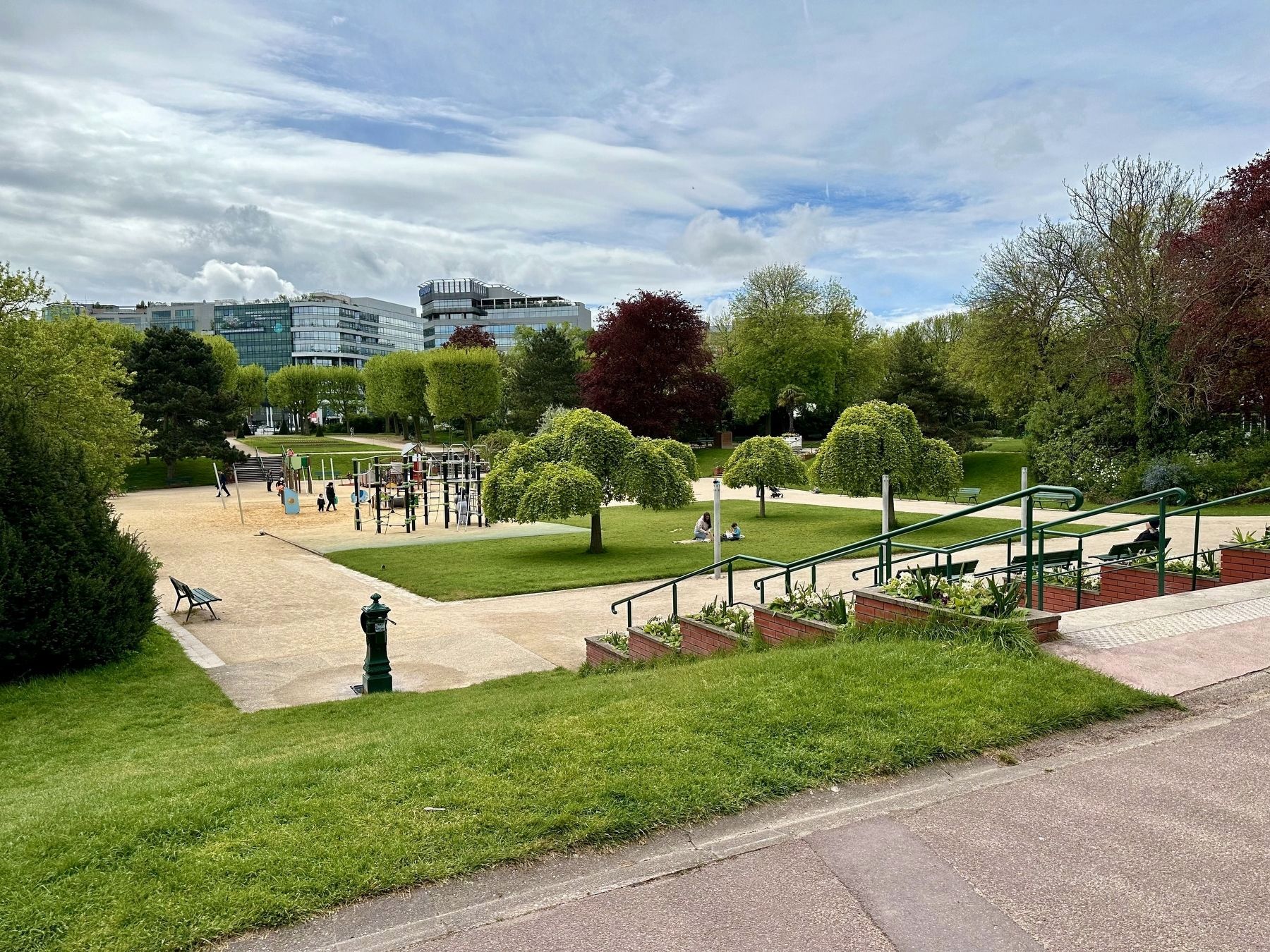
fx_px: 881
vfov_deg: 56.8
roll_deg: +0.9
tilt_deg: -3.6
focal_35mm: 24
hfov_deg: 71.6
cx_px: 635
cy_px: 476
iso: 80
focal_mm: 6.86
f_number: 1.78
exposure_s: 1/7576
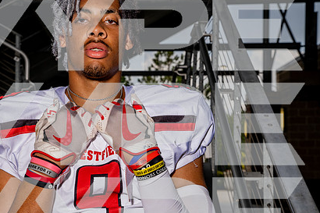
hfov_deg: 26.8
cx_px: 106
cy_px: 124
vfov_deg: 18.2
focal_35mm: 75
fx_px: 666
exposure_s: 1/250
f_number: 8
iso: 100
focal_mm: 53
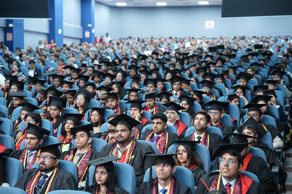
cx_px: 146
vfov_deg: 19.5
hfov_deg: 28.8
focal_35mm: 70
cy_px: 97
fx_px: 568
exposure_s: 1/125
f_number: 3.5
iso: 5000
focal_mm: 70
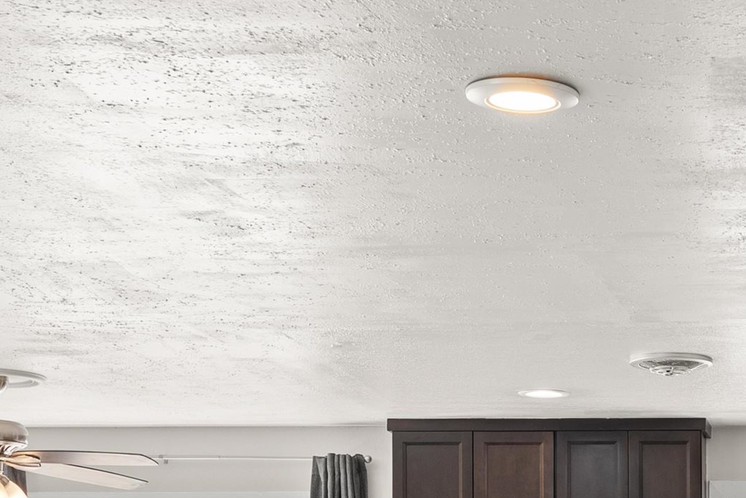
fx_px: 1824
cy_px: 639
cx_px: 823
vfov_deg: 14.9
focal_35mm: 88
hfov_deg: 21.9
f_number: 8
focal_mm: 30
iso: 400
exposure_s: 1/13
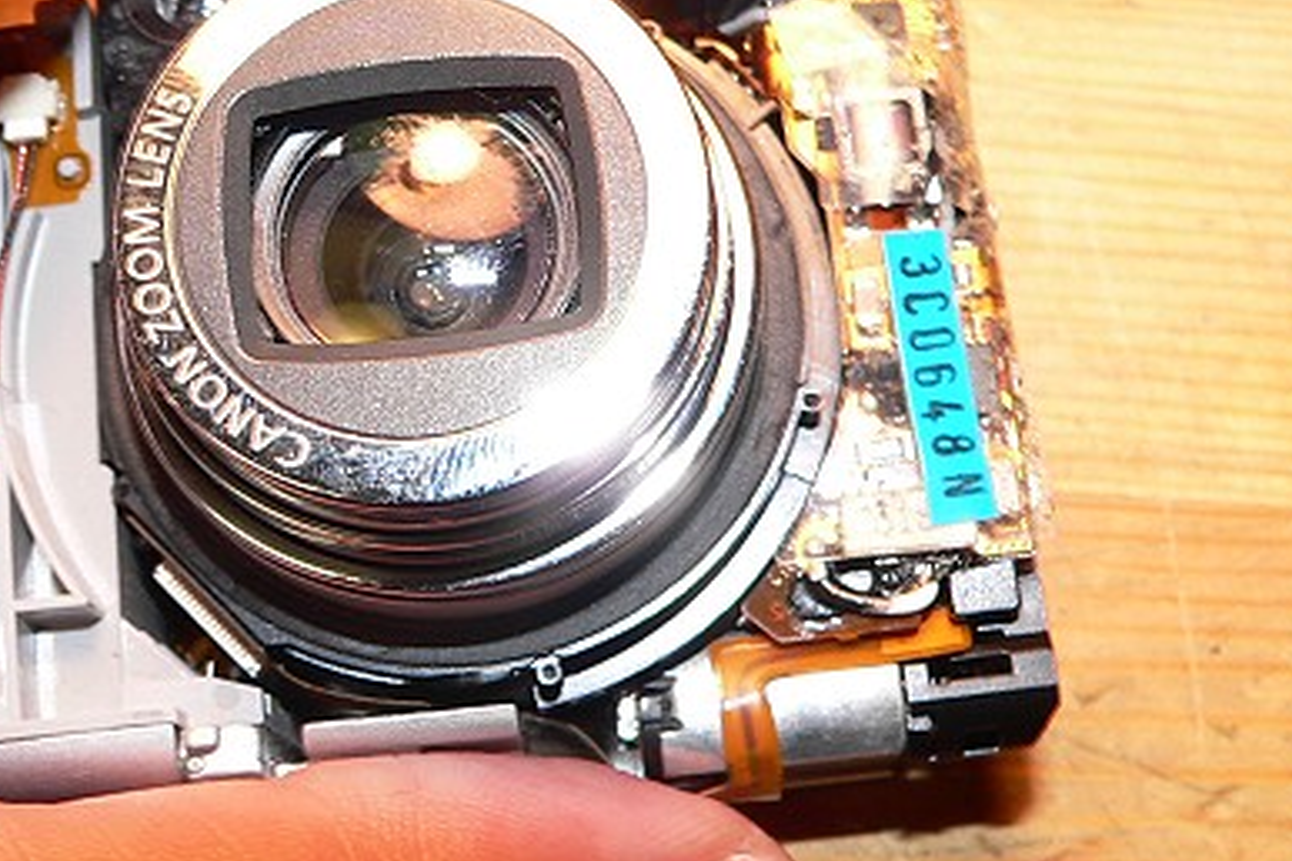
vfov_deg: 21.8
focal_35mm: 62
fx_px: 2225
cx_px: 484
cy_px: 310
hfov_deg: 32.2
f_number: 4
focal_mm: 6
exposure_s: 1/30
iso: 80
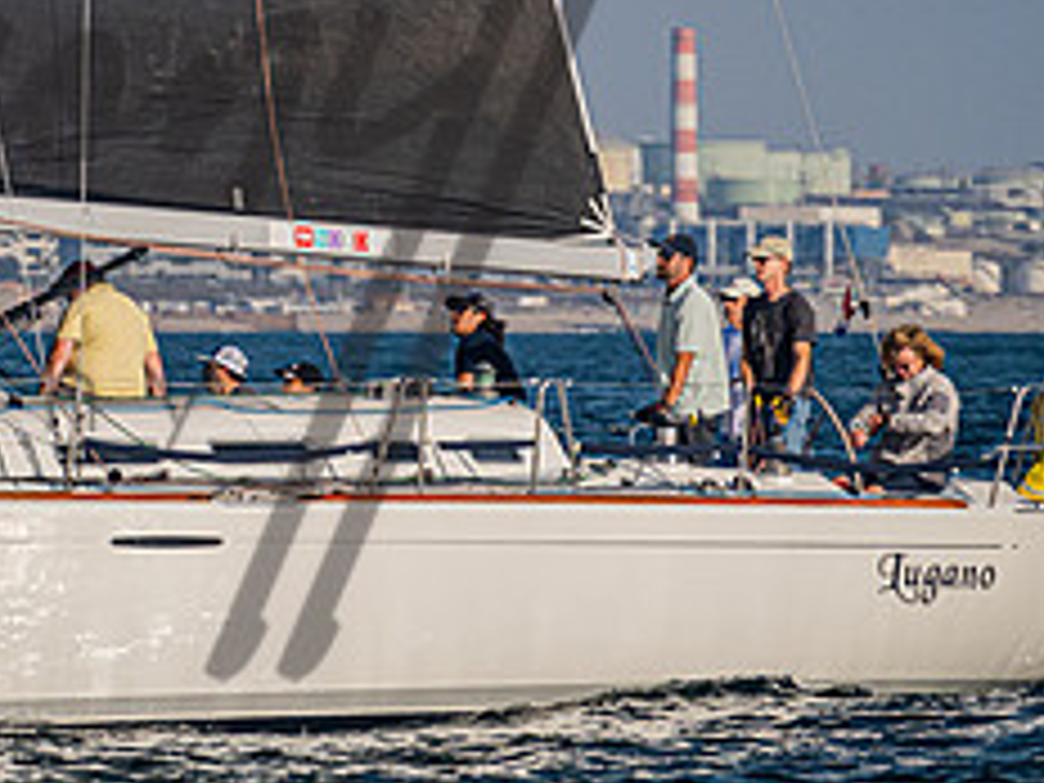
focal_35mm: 597
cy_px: -56
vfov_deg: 2.5
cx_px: 9
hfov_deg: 3.3
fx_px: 18005
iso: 400
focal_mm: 200
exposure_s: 1/1600
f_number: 6.3
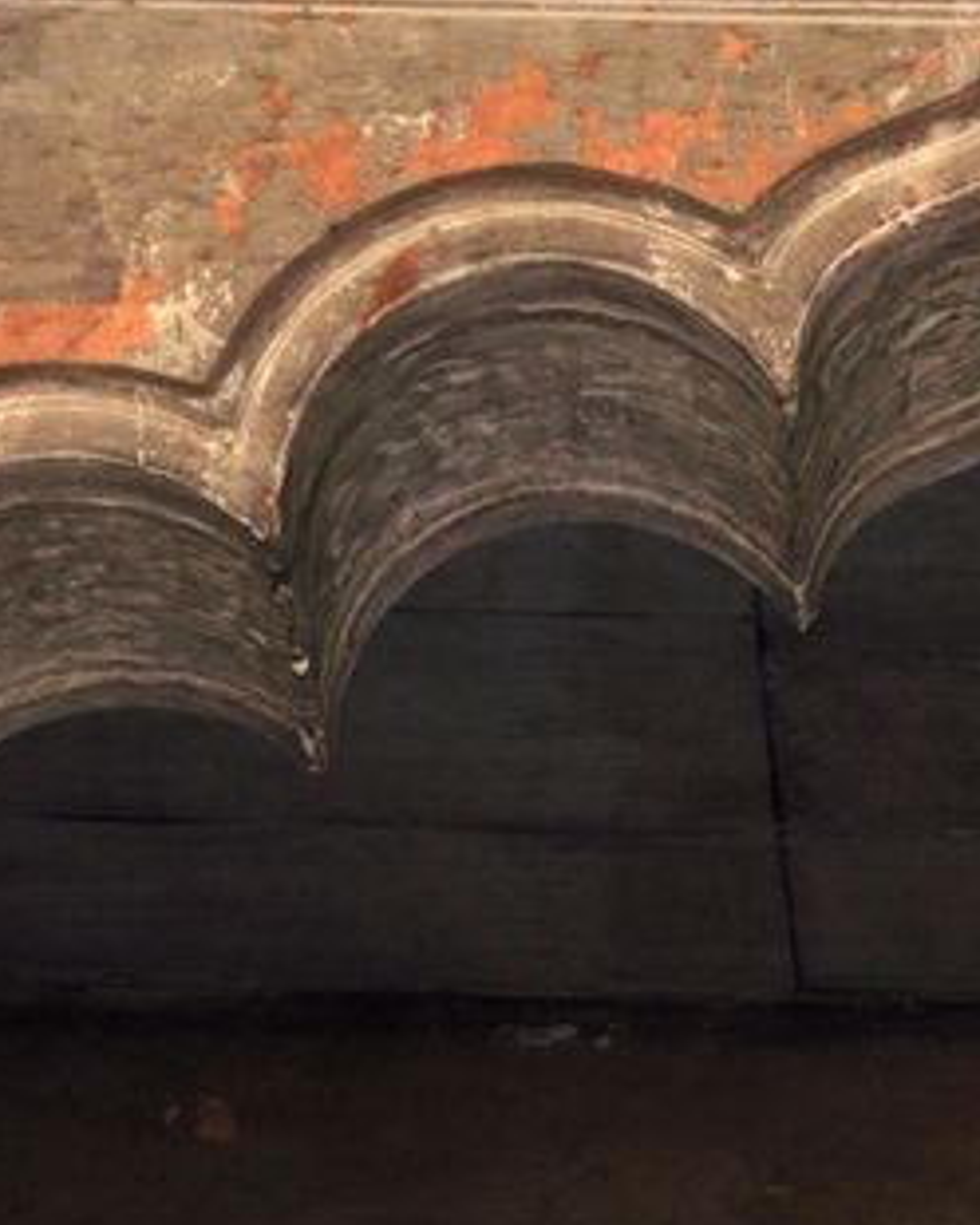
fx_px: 8556
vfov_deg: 8.0
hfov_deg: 6.5
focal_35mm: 236
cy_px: 1830
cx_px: 1170
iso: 200
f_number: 5
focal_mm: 52
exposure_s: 1/200
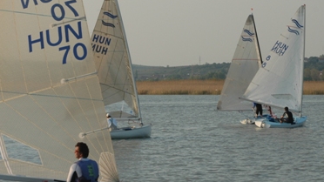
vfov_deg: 6.4
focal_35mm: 189
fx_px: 1623
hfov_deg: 11.4
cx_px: 82
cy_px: 73
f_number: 8
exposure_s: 1/250
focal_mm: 70
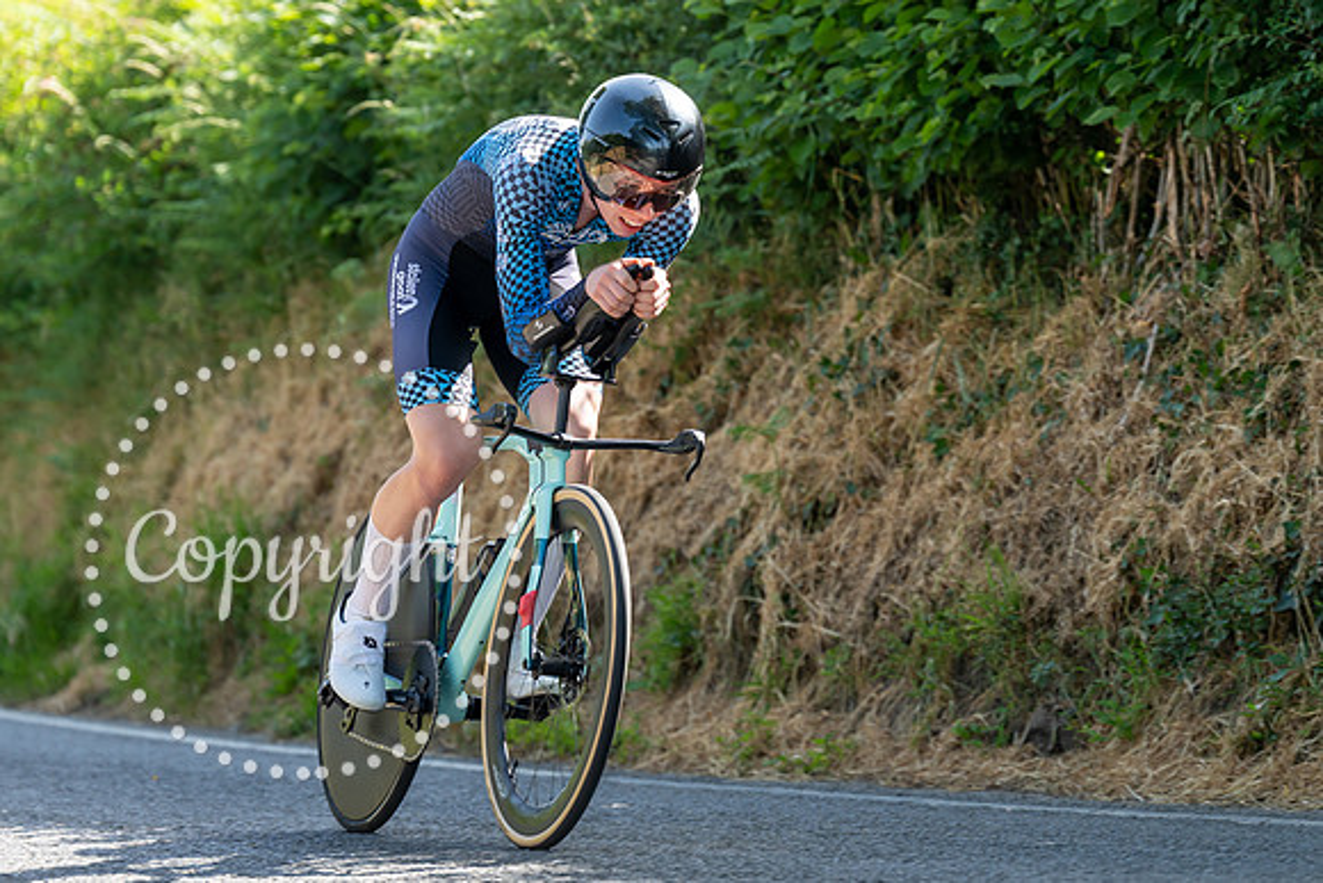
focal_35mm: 206
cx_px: 585
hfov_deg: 10.0
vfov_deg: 6.7
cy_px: 395
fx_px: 7583
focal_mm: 156
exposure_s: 1/1000
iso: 400
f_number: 3.5
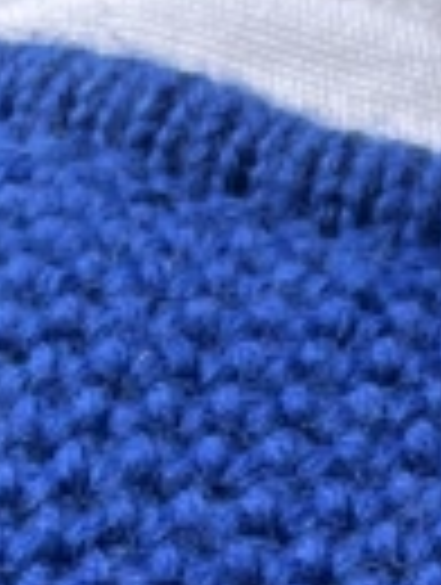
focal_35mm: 200
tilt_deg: -5.0
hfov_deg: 6.9
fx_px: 3386
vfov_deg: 8.9
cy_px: 1426
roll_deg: -13.1
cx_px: 1179
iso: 40
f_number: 1.6
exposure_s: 1/121
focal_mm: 4.2
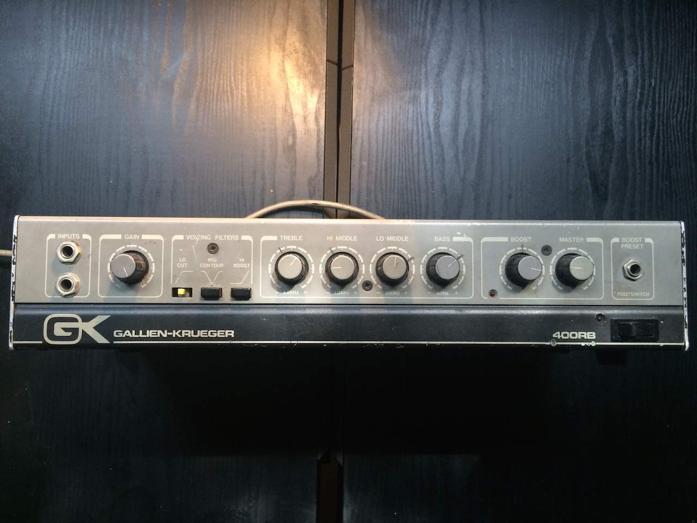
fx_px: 584
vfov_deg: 48.2
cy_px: 262
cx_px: 348
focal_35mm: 29
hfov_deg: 61.7
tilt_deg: -86.9
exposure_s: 1/30
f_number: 2.2
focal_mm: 4.15
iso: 160
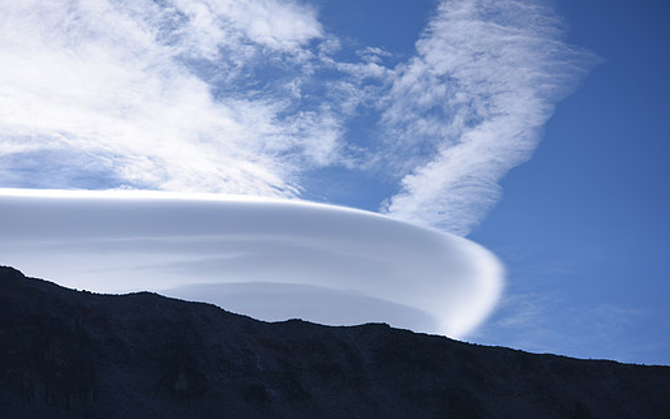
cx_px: 331
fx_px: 1260
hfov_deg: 29.8
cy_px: 234
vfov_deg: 18.9
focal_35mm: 69
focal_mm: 60
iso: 100
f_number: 3.5
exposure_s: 1/2000
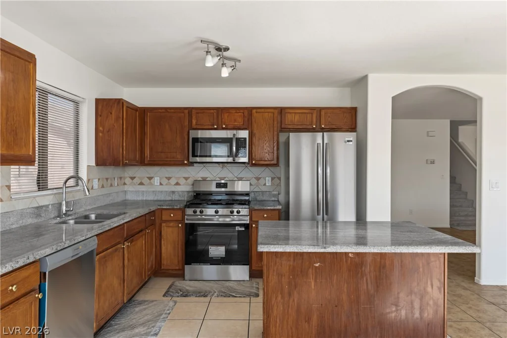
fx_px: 352
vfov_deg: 51.3
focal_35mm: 25
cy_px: 169
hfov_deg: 71.5
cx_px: 254
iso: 400
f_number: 8
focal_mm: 25
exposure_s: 1/40
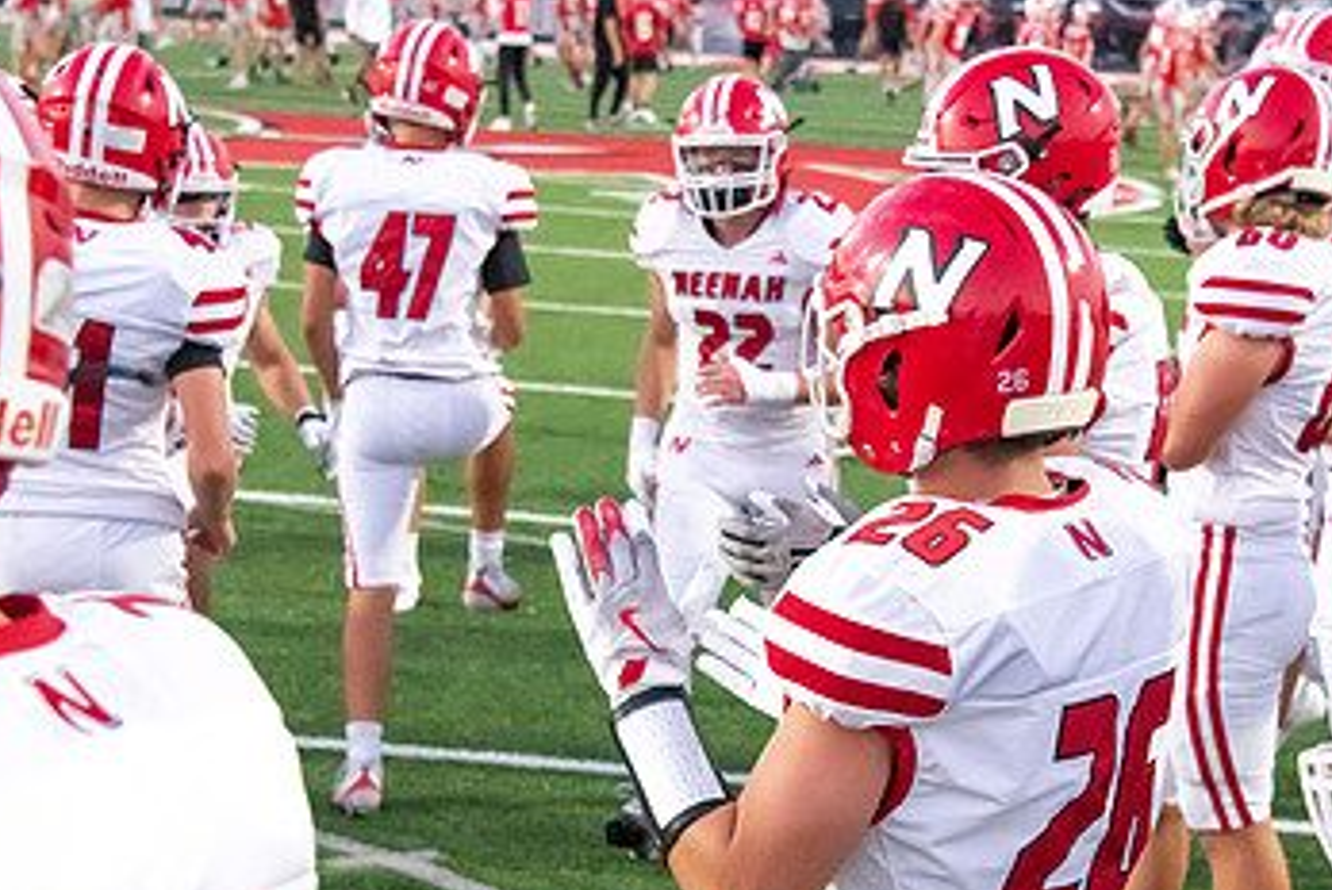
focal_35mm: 117
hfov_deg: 17.4
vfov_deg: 11.7
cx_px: 868
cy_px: 585
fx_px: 4333
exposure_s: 1/500
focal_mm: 70
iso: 10000
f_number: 7.1
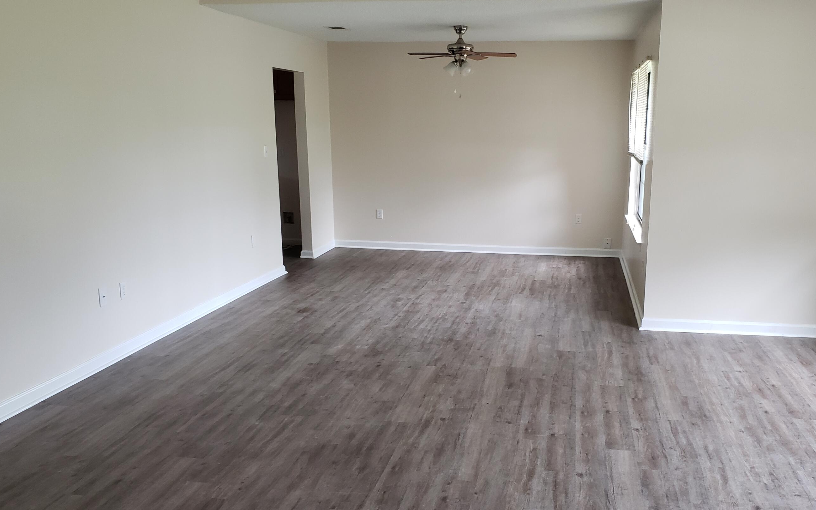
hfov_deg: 59.5
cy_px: 290
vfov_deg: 39.4
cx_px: 449
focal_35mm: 32
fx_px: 712
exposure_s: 1/60
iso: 250
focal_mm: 4.3
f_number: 2.4
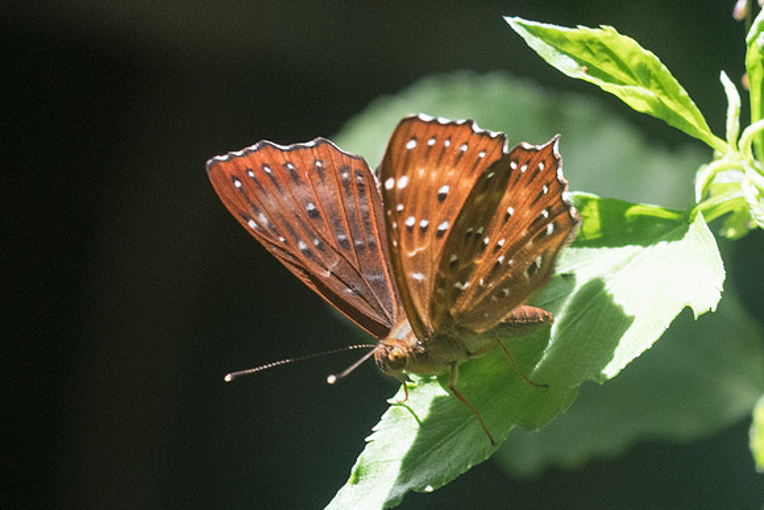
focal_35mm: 691
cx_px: 421
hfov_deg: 3.0
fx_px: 14657
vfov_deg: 2.0
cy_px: 325
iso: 1000
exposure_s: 1/400
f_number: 7.1
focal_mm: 150
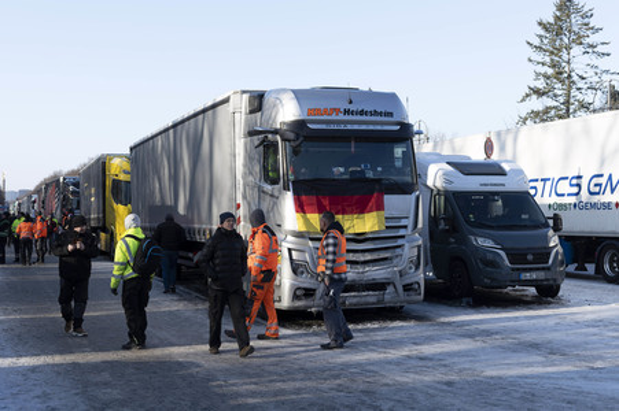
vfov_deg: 27.5
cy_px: 206
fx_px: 842
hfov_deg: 40.4
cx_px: 310
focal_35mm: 49
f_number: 5
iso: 125
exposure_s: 1/400
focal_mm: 33.1
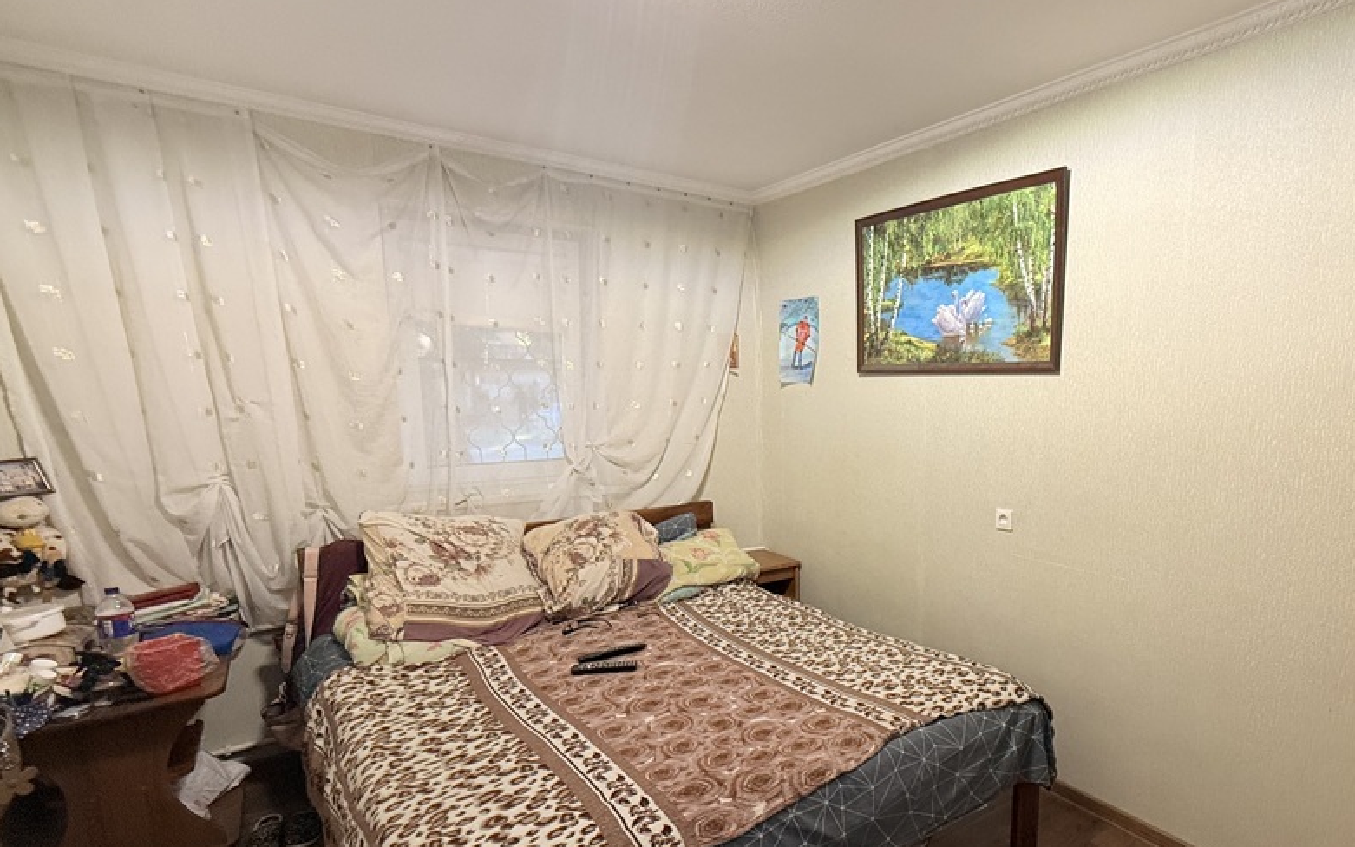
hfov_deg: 85.9
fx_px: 702
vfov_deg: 61.9
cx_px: 864
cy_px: 493
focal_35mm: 19
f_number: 2.2
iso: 320
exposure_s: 1/99
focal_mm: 2.22
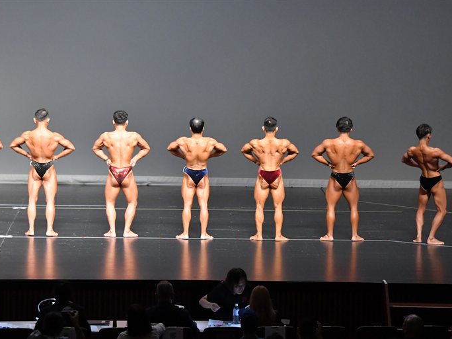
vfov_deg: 9.3
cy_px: 169
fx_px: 2089
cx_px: 236
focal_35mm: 160
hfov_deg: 12.3
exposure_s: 1/400
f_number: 5.6
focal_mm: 98
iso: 7200
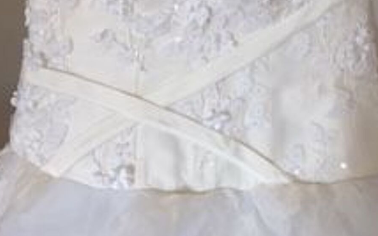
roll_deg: +0.5
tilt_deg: -18.9
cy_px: 43
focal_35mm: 46
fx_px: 474
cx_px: 201
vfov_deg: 27.4
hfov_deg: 43.5
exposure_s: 1/265
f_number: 2.2
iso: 32
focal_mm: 4.15
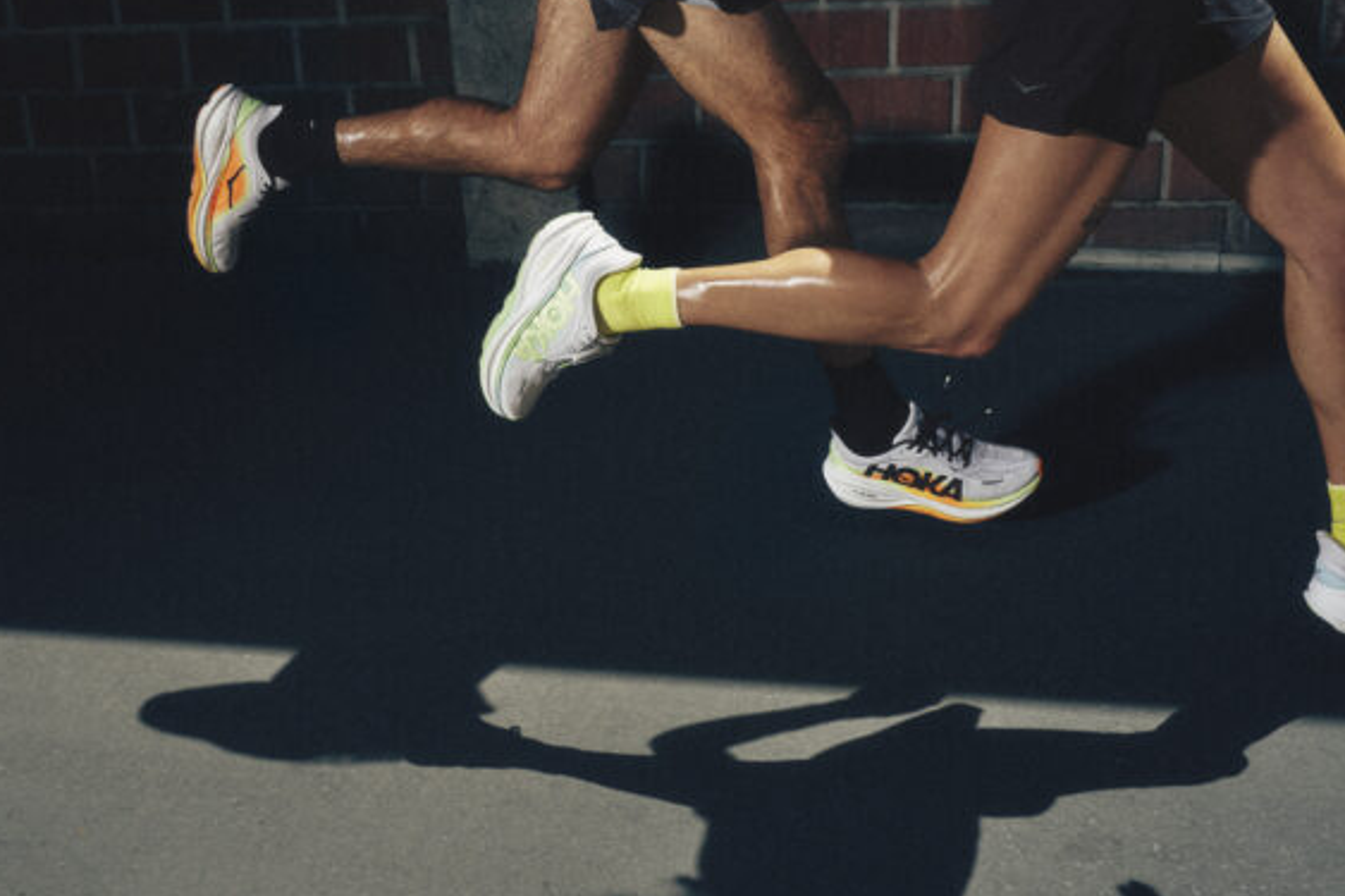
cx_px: 504
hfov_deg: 43.3
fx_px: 1681
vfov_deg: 29.8
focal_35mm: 45
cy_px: 349
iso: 400
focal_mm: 33
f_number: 8
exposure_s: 1/1250
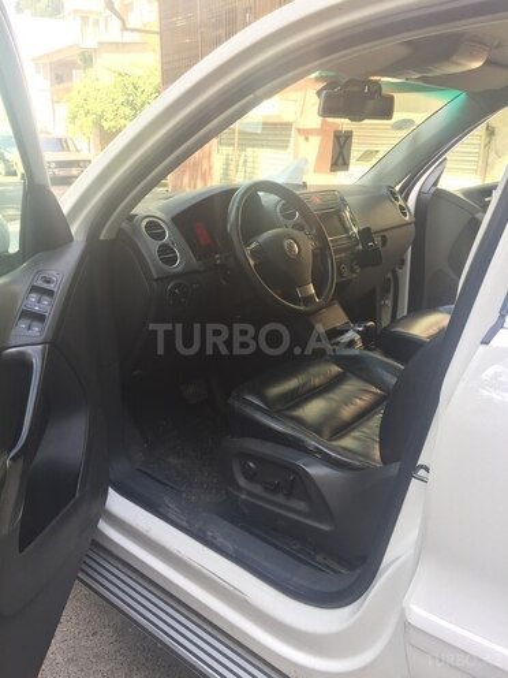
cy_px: 339
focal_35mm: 29
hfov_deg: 48.2
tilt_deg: -18.9
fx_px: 567
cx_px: 254
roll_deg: -1.4
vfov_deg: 61.7
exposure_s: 1/100
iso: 40
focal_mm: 4.15
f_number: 2.2
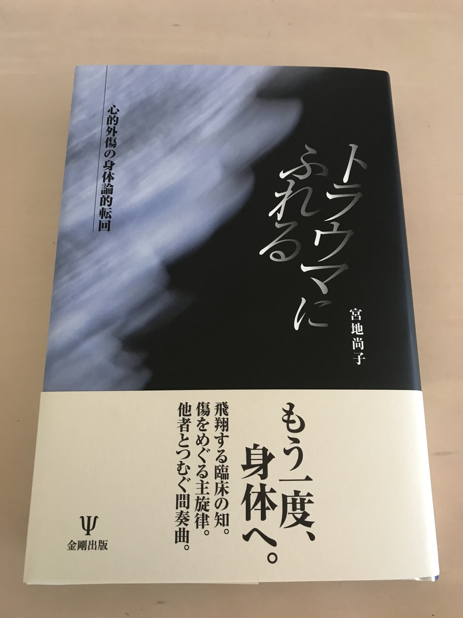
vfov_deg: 63.4
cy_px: 309
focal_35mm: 28
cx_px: 232
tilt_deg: -73.6
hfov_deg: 49.7
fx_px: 499
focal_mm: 3.99
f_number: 1.8
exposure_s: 1/30
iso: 25
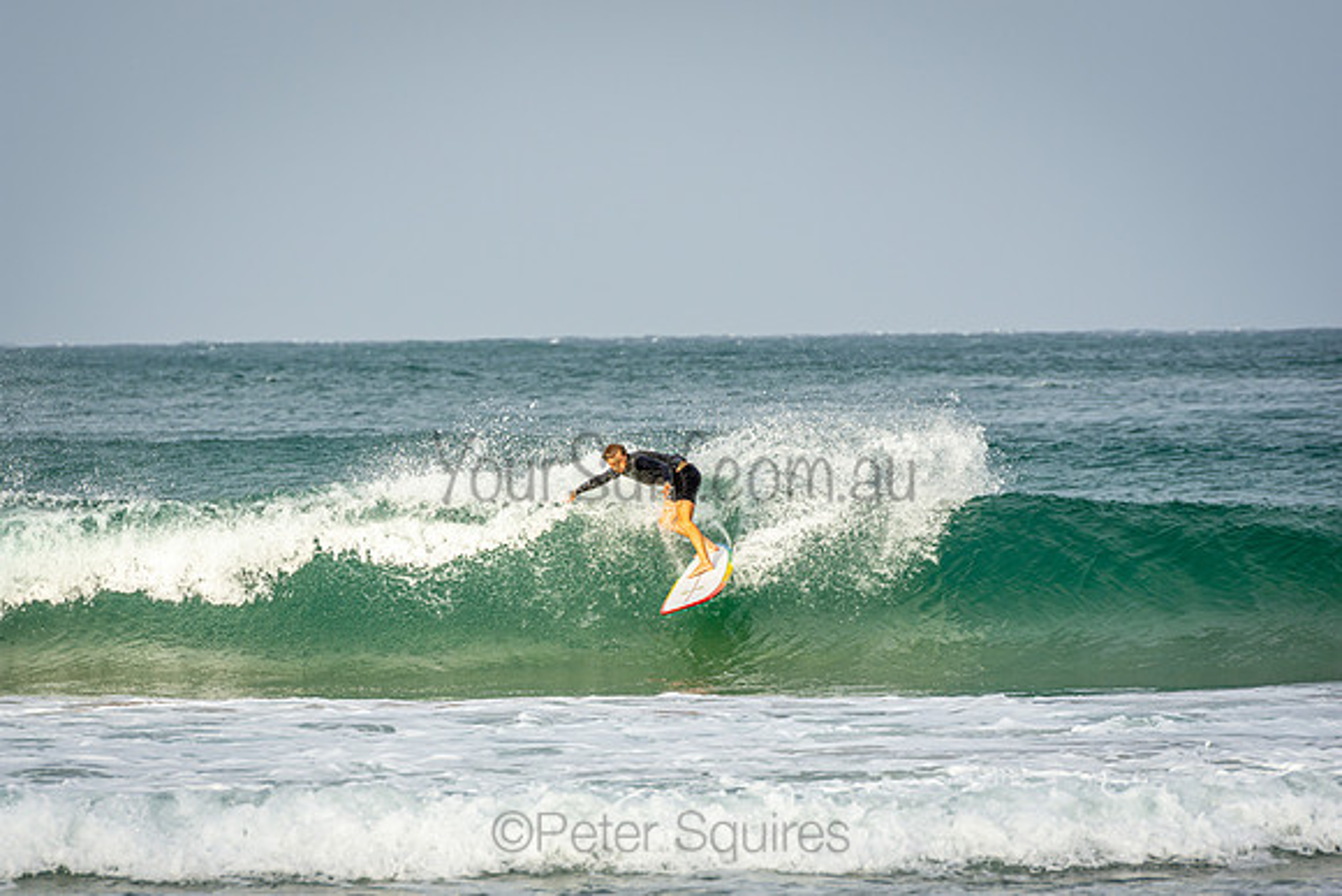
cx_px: 671
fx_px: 11185
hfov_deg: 6.9
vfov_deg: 4.6
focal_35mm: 300
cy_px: 448
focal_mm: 200
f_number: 5.6
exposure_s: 1/1000
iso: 200
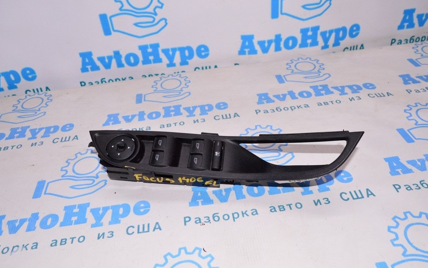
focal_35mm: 31
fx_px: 362
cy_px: 140
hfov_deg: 61.2
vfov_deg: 40.6
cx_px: 213
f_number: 8
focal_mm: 20
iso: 1600
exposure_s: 1/200
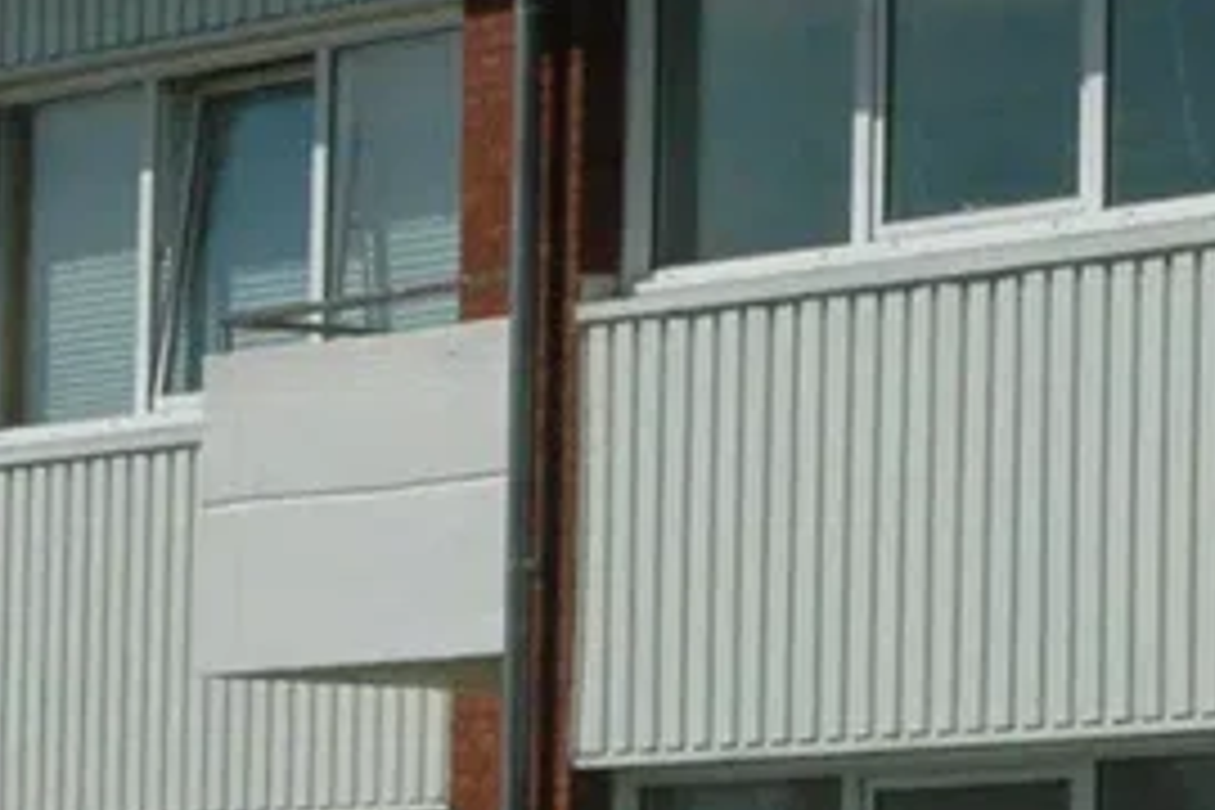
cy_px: 644
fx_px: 9584
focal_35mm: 284
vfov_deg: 4.8
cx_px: 914
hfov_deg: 7.2
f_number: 13
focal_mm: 32
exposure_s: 1/640
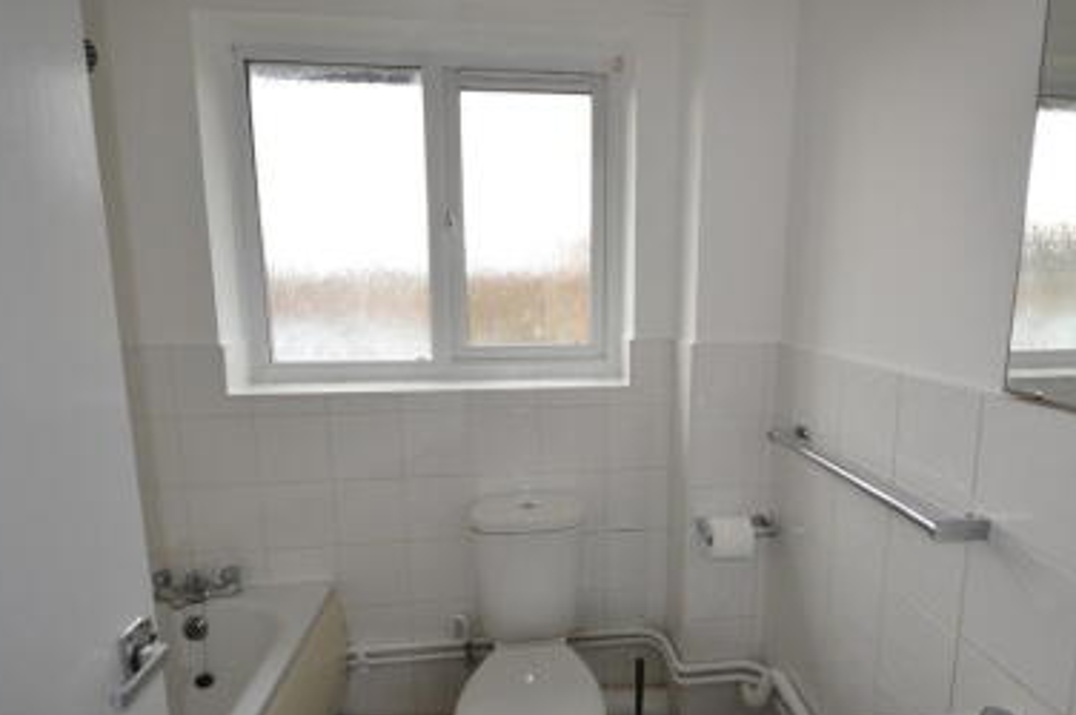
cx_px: 592
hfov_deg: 86.7
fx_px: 567
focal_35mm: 19
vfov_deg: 64.4
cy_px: 382
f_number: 4
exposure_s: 1/125
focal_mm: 10
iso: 250
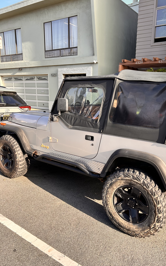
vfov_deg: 66.5
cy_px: 134
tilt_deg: -13.7
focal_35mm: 28
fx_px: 203
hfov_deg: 44.5
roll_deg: -0.9
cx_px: 91
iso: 50
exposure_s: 1/808
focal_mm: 5.7
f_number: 1.5
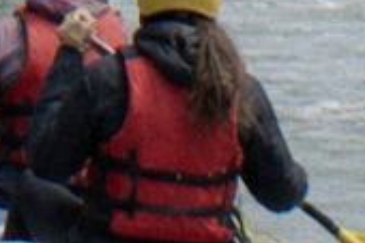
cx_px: 277
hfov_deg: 7.8
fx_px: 2674
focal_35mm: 264
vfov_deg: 5.1
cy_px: -145
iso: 400
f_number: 5
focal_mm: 35
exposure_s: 1/1000
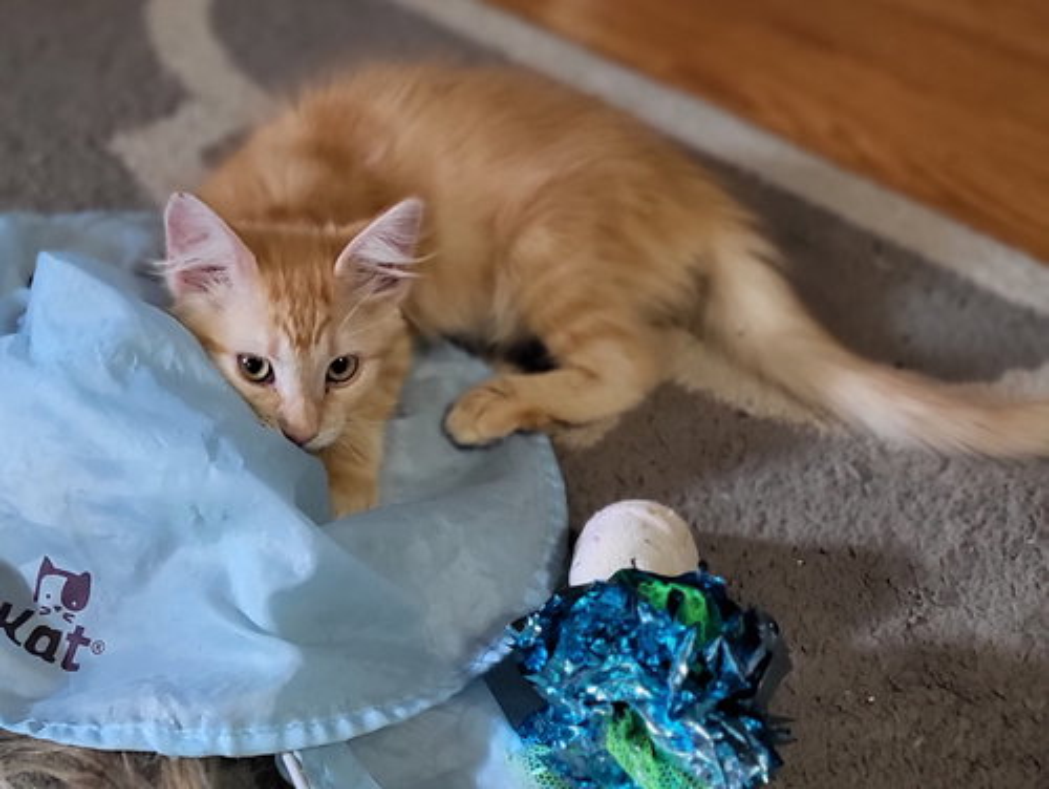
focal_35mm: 26
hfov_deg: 67.3
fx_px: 789
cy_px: 394
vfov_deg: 53.1
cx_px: 524
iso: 500
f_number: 1.8
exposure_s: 1/17
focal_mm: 4.25
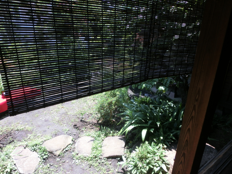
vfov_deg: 56.8
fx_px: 161
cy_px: 87
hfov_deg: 71.6
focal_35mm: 24
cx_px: 116
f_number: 3
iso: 80
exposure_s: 1/200
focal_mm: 4.24
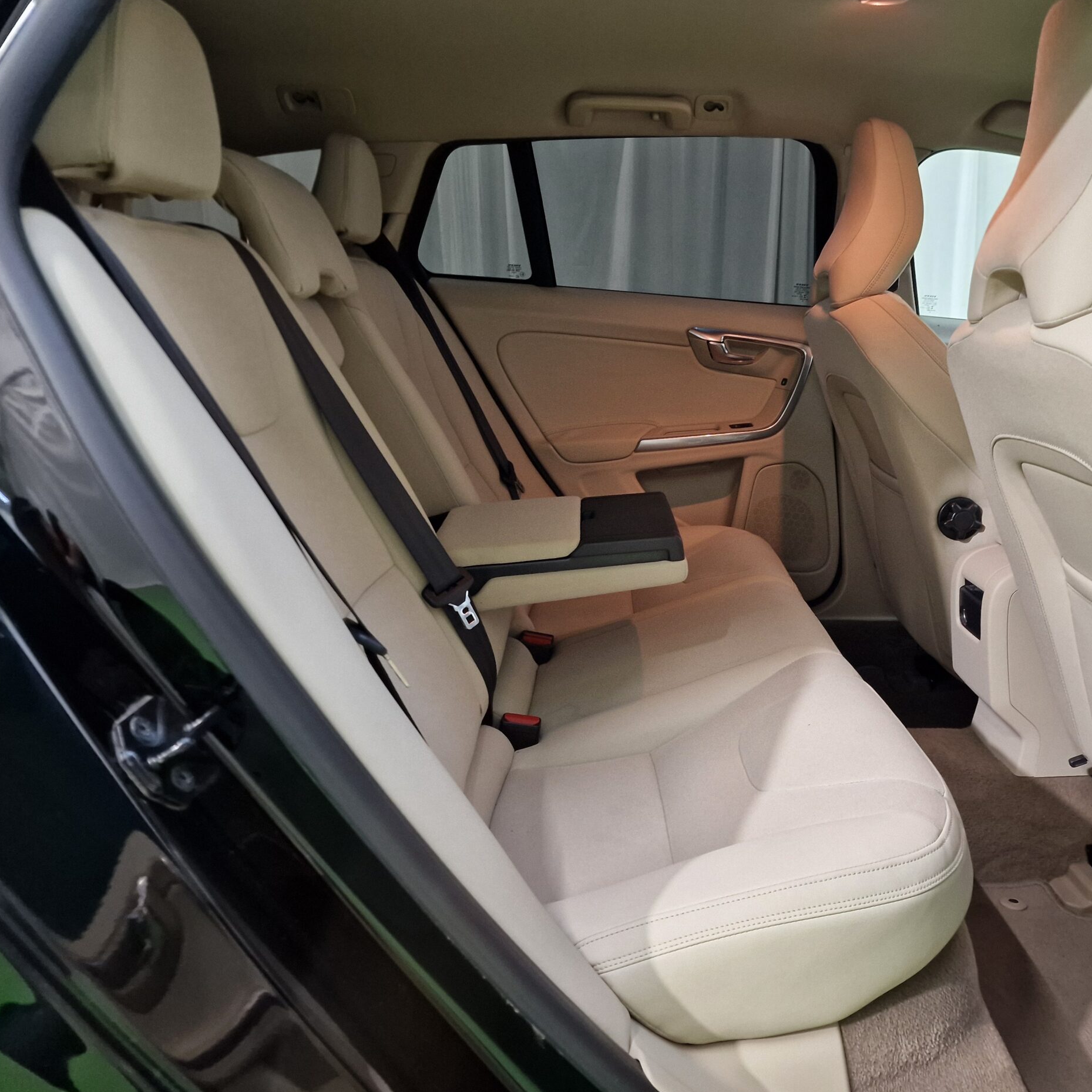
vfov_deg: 57.3
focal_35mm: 28
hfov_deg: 56.6
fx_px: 999
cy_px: 543
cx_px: 681
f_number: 1.8
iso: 200
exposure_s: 1/50
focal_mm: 6.4
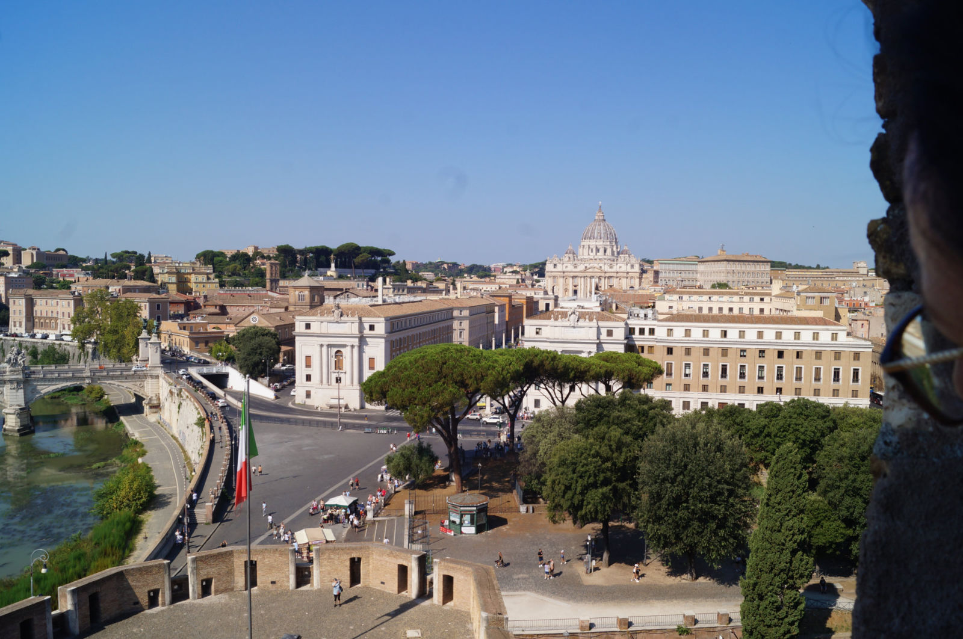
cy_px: 320
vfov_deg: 47.8
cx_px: 482
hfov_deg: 67.5
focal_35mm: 27
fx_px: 721
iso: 100
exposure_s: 1/200
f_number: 13
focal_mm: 18
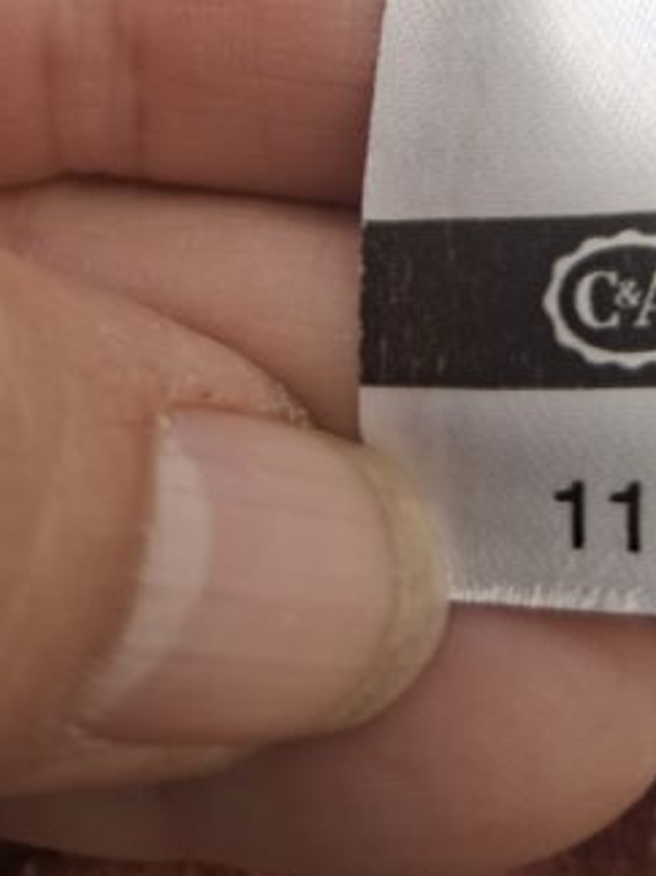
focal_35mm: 57
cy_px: -195
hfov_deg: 25.5
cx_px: 453
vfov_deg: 28.9
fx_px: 1441
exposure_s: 1/100
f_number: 1.8
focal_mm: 5.54
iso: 50
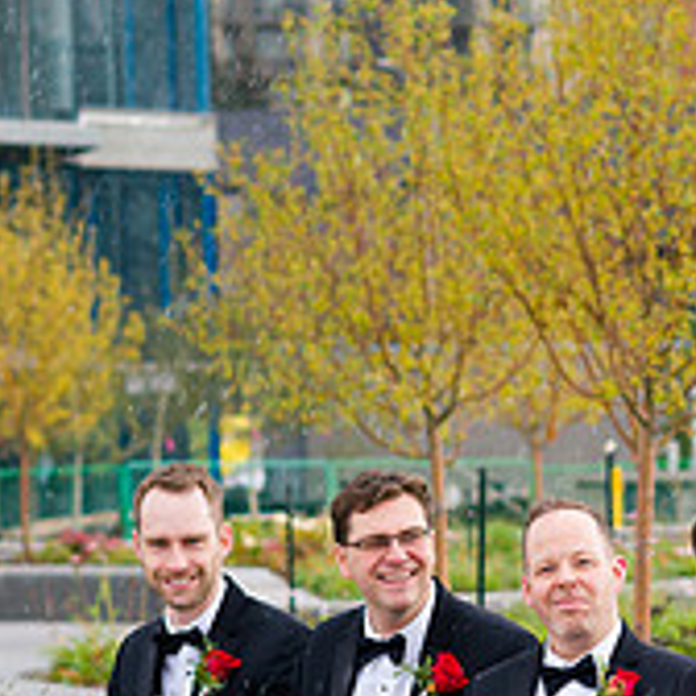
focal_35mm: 249
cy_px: 777
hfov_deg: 7.0
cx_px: 961
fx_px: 5664
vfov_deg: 7.0
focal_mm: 85
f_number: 4.5
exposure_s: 1/125
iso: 400
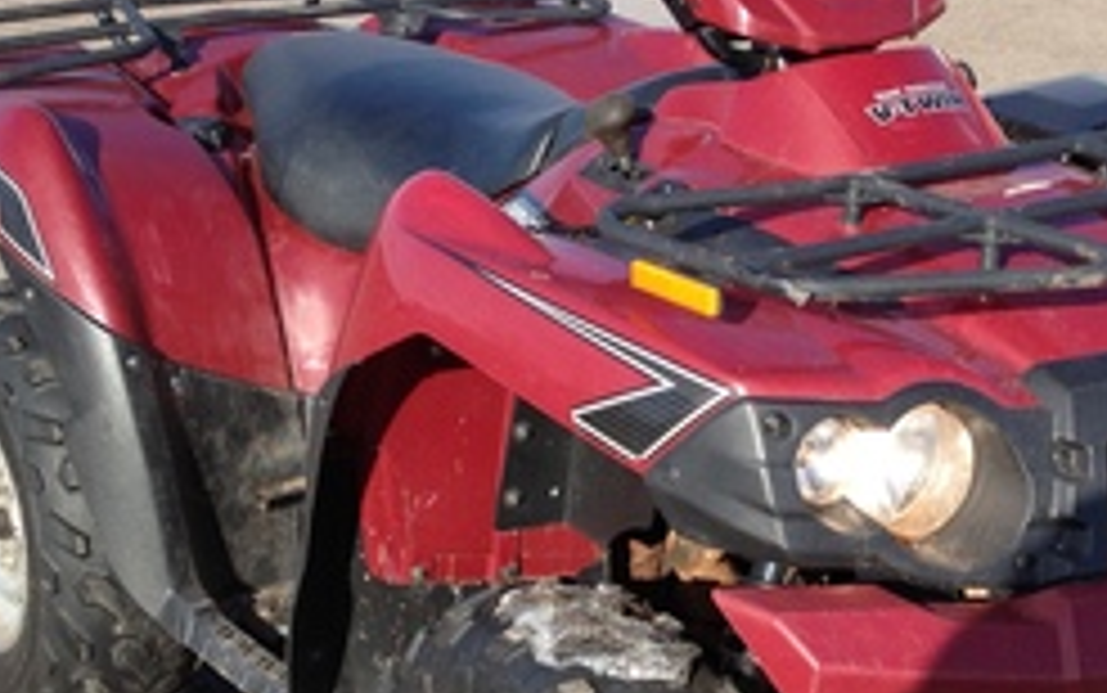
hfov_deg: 25.0
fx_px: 2475
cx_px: 792
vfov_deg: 15.9
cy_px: 414
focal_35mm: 82
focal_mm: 4.28
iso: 50
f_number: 2.4
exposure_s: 1/1004
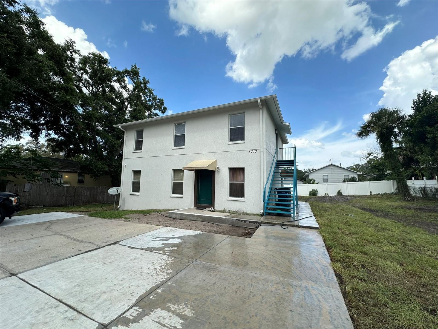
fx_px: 177
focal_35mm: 14
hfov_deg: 102.1
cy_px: 164
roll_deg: -1.2
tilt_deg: +7.1
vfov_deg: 85.7
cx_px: 219
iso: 50
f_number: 2.2
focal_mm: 2.22
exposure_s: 1/1350
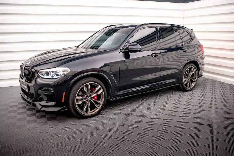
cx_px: 117
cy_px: 78
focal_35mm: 35
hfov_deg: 54.4
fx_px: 228
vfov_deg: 37.9
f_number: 2.5
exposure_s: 1/125
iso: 1250
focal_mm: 35
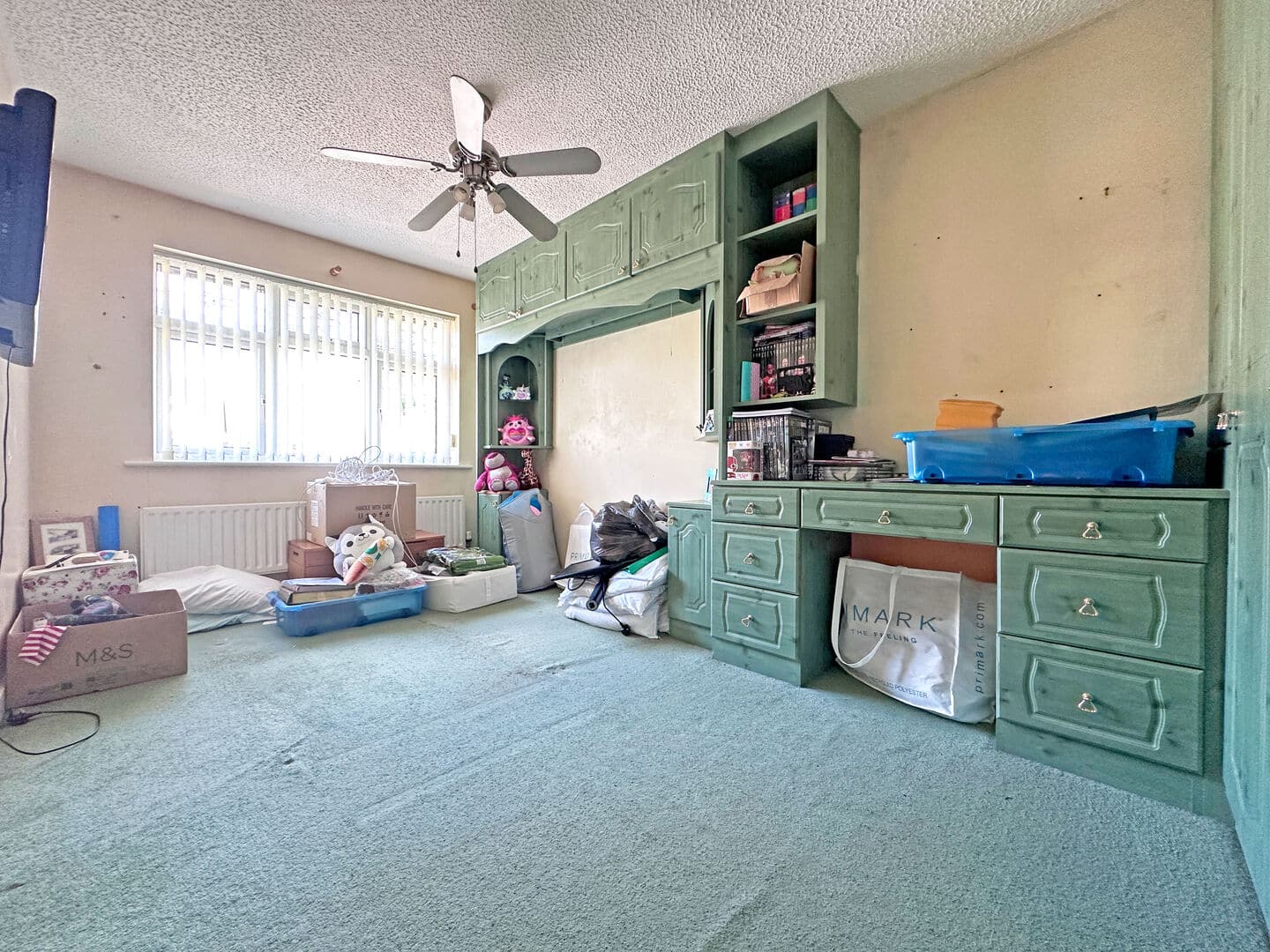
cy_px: 476
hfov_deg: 102.1
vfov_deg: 85.7
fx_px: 514
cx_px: 635
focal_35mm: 14
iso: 250
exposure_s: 1/99
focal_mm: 2.22
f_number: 2.2
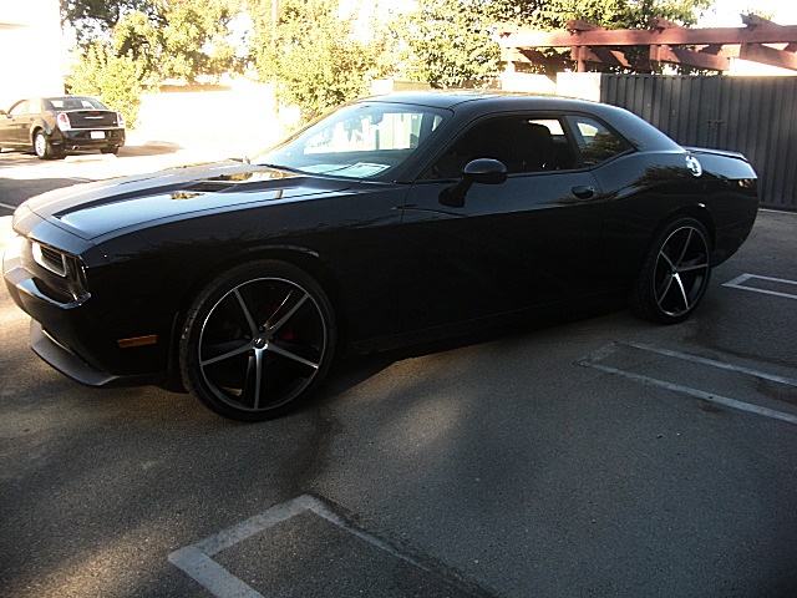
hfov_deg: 51.4
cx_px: 398
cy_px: 299
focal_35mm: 36
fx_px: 829
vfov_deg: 39.7
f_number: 2.8
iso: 50
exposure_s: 1/80
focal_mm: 6.3
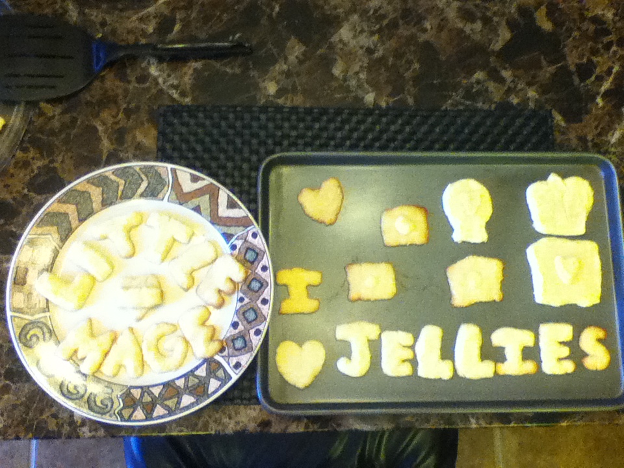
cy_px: 234
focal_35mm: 32
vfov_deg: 44.2
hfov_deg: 56.8
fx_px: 577
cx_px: 312
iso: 320
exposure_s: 1/30
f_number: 2.4
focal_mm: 3.85
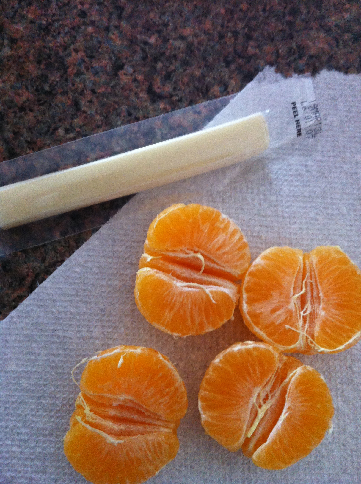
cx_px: 180
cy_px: 242
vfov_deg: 52.7
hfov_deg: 40.6
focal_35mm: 35
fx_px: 488
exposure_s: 1/15
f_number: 2.8
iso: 200
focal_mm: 3.85
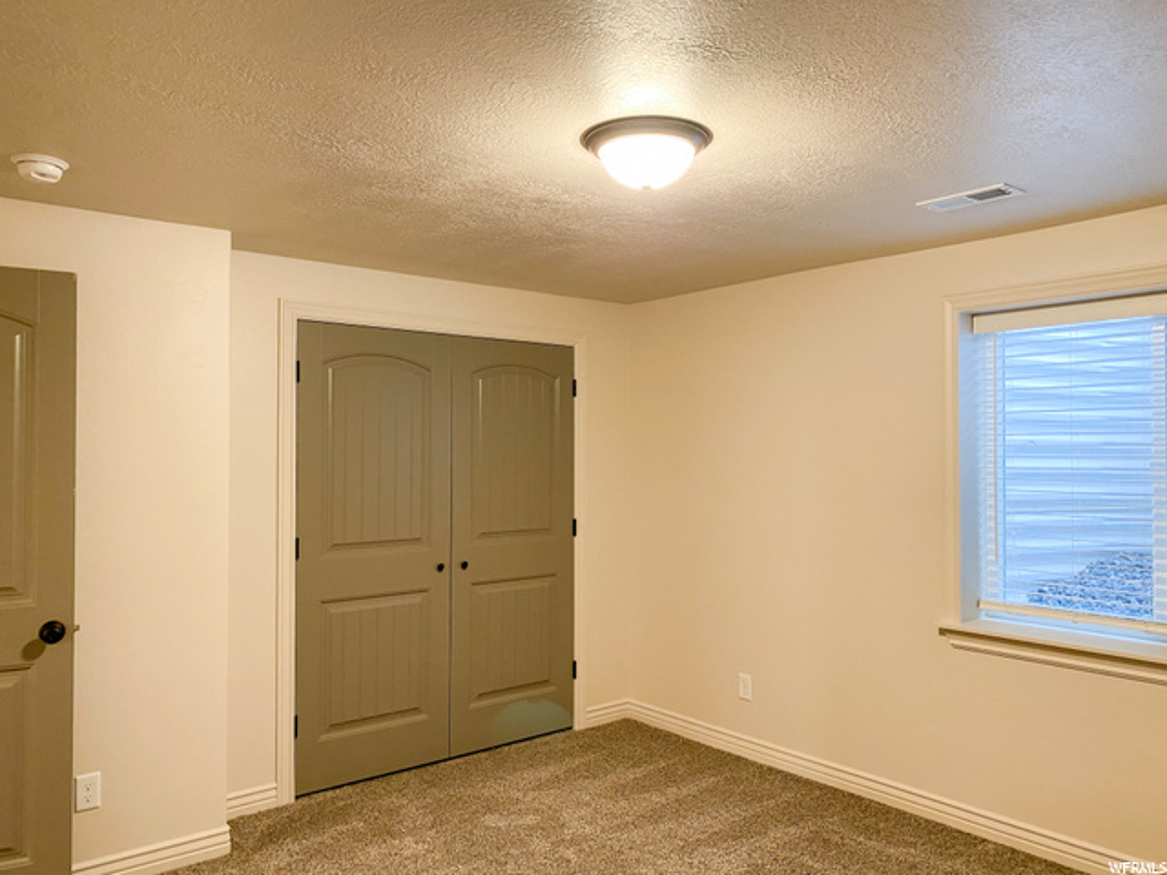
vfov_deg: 53.1
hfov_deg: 67.3
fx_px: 877
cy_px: 438
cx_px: 584
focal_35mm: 26
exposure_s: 1/60
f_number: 1.8
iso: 250
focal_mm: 4.25
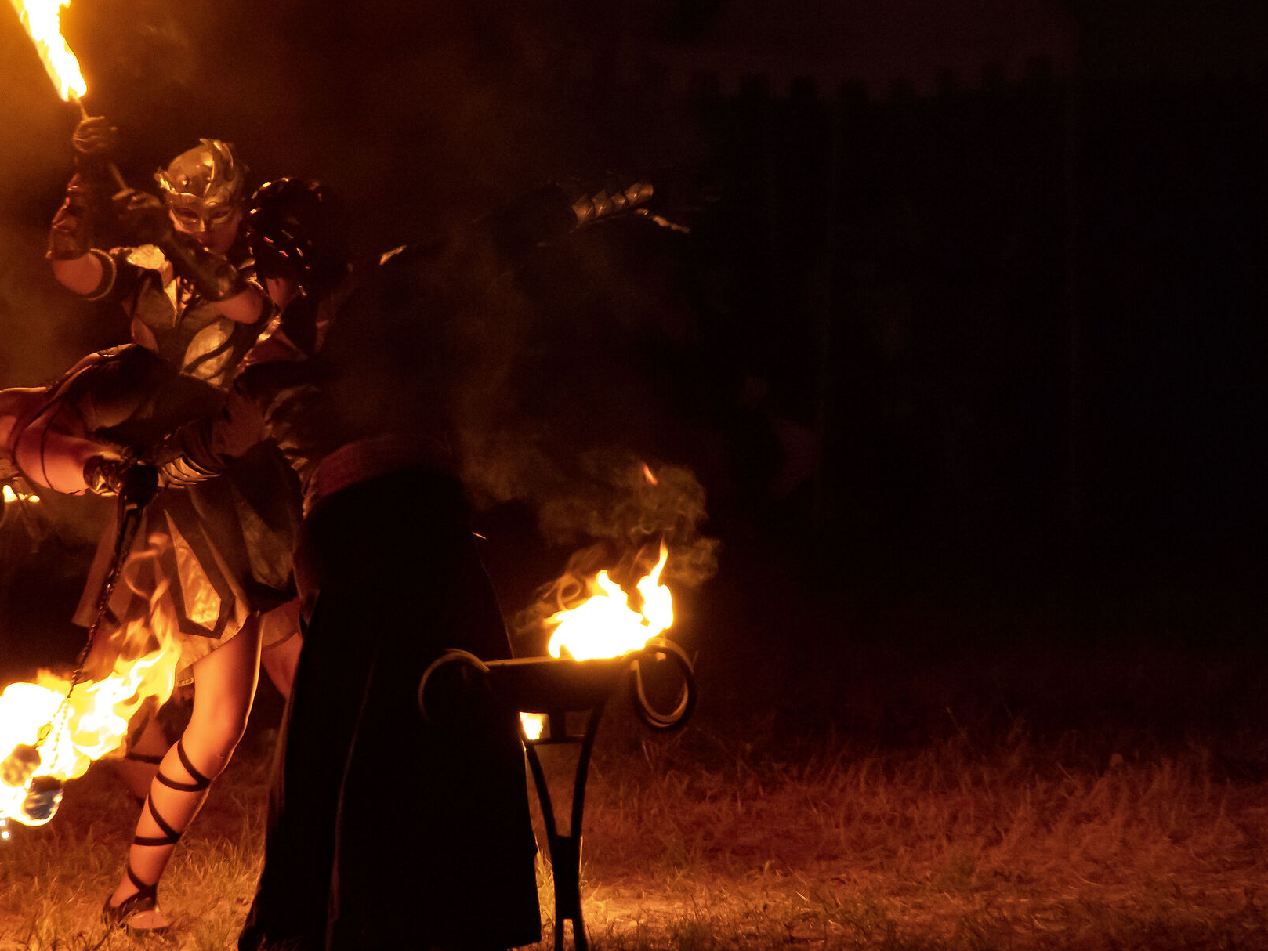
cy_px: 526
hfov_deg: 6.9
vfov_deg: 5.2
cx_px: 416
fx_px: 10551
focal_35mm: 288
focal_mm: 135
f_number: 5.6
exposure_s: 1/100
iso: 3200
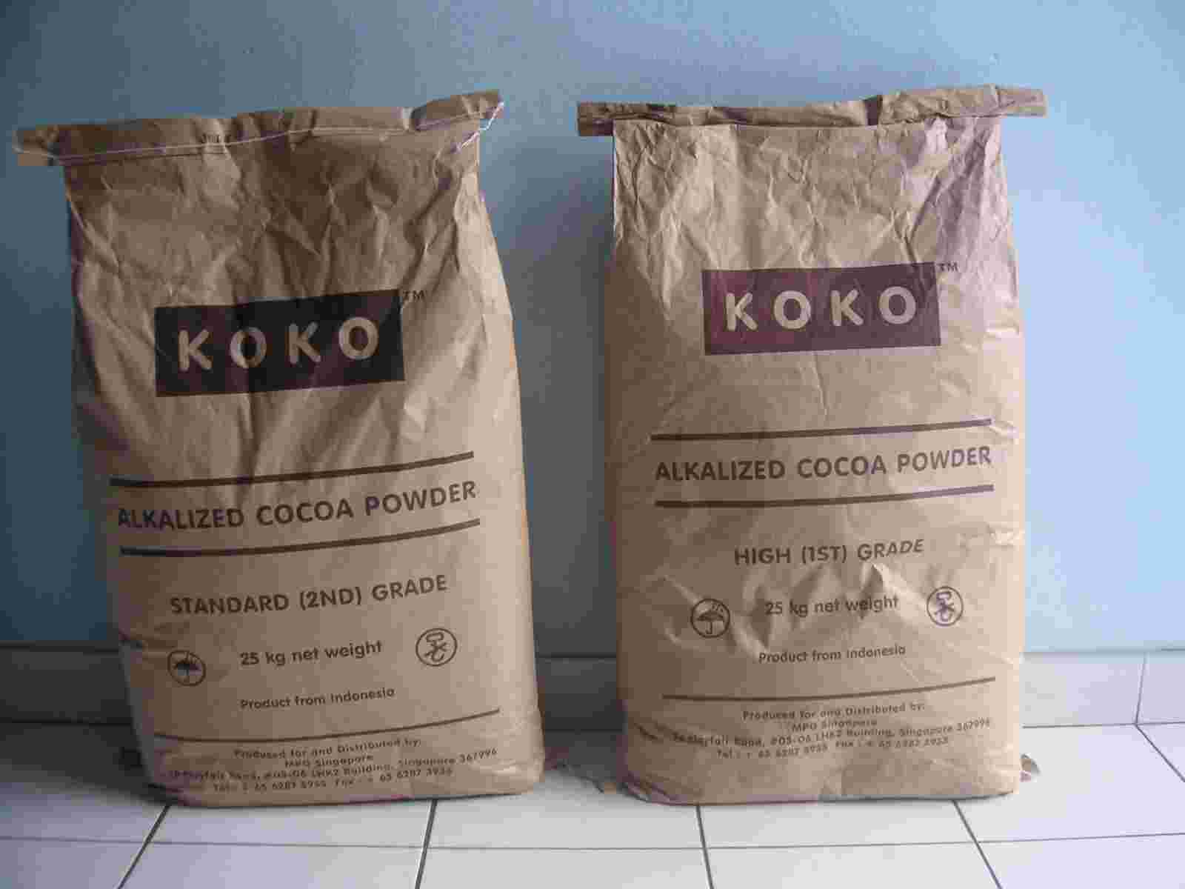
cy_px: 444
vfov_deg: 37.7
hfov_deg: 49.0
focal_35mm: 38
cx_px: 592
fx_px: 1301
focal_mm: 6
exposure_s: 1/45
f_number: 2.8
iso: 50
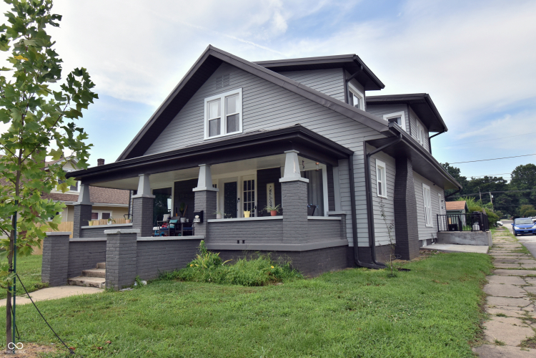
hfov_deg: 77.3
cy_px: 179
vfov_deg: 56.1
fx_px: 335
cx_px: 268
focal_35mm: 22
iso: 100
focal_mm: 15
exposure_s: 1/200
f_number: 10
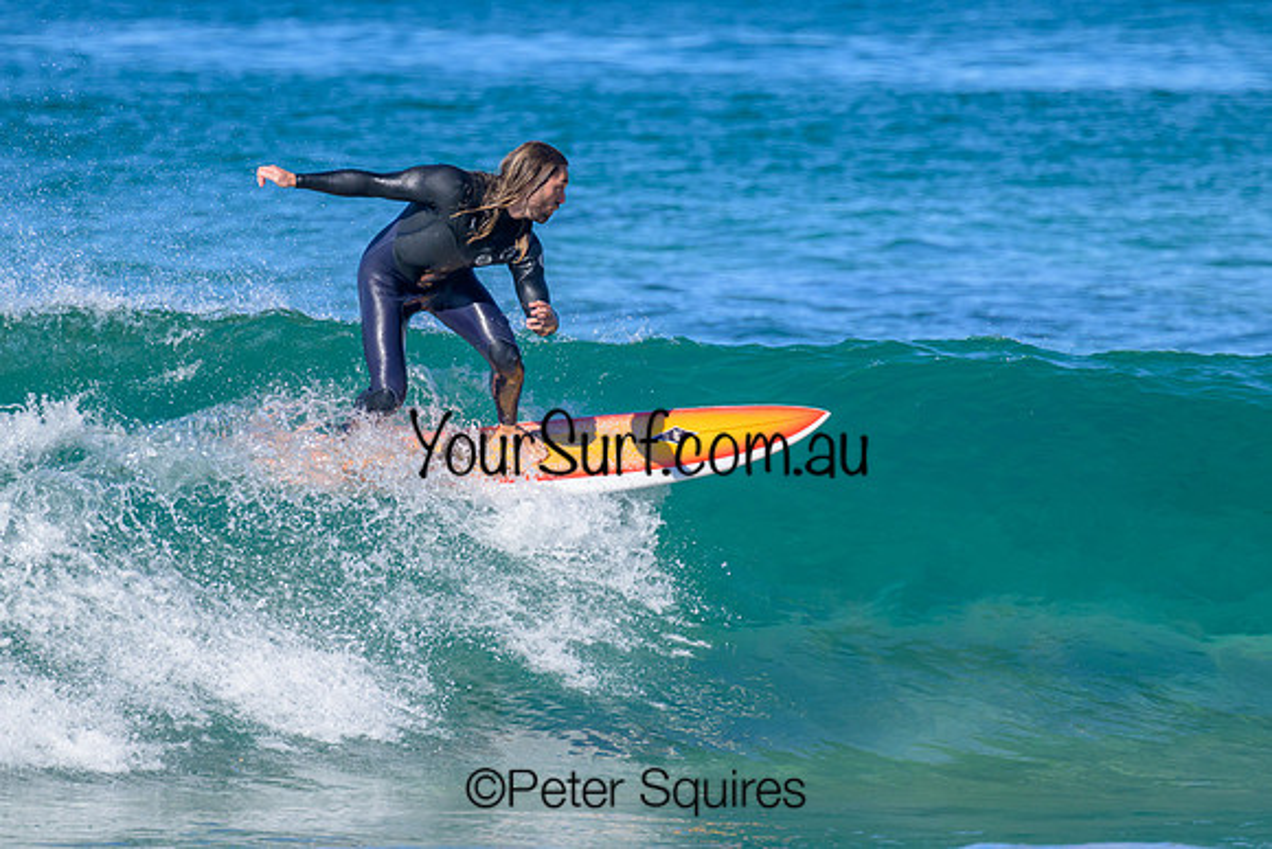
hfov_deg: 2.7
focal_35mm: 770
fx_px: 27217
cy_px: 375
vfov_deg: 1.8
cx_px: 586
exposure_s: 1/1600
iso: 640
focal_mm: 560
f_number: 8
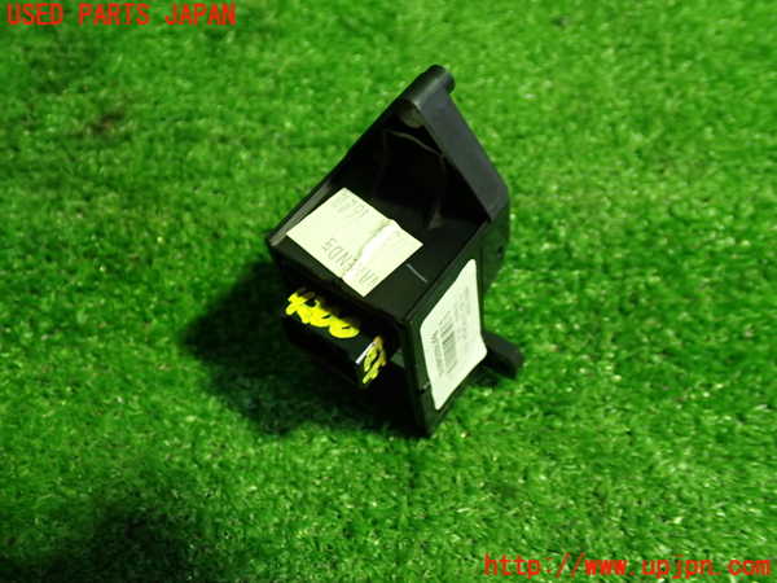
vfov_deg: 39.7
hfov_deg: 51.4
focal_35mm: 36
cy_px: 292
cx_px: 388
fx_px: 808
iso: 400
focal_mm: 6.37
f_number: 2.5
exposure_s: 1/40
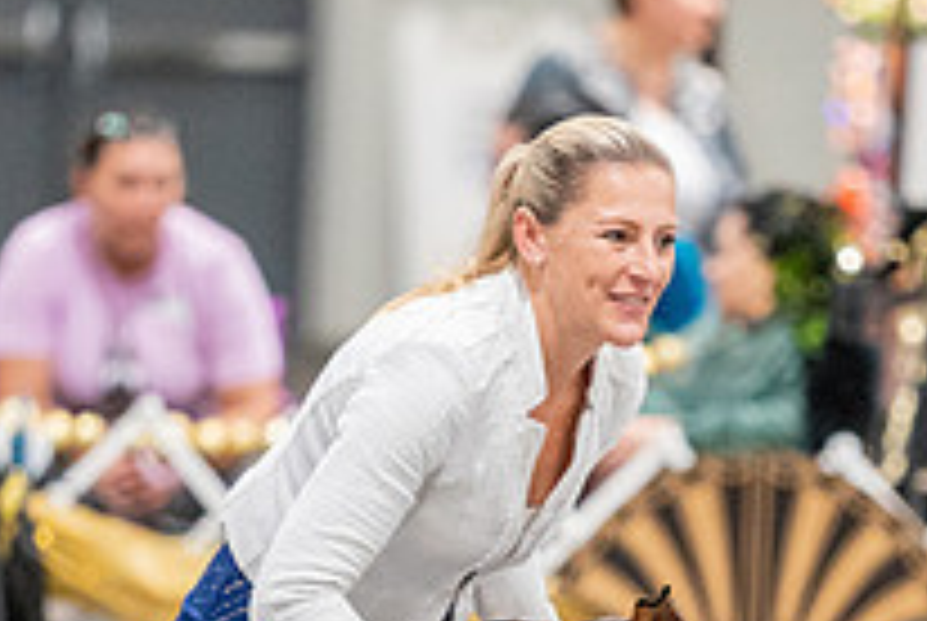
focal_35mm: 562
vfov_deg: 2.5
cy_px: 511
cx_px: 540
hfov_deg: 3.7
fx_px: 14492
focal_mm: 200
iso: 6400
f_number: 2.8
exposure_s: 1/250
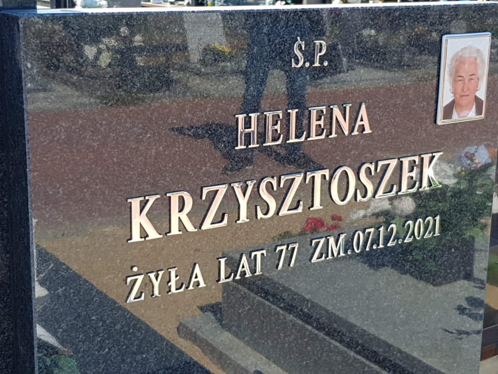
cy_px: 187
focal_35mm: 26
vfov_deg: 53.1
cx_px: 249
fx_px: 374
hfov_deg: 67.3
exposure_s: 1/708
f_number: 1.7
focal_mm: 4.2
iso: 40
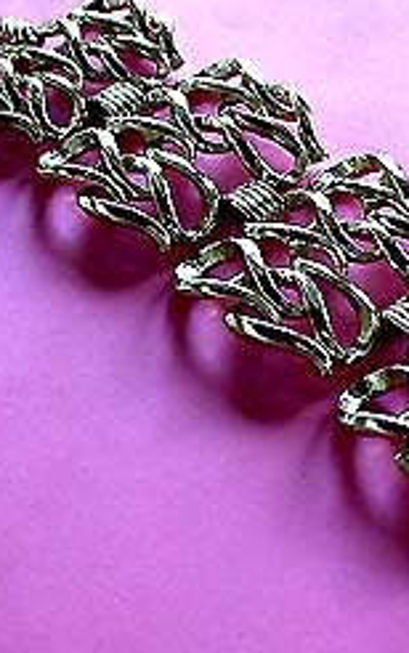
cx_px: 380
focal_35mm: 59
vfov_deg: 34.5
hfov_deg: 21.5
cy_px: 332
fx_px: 1051
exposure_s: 1/41.1
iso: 100
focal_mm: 7.85
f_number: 2.6
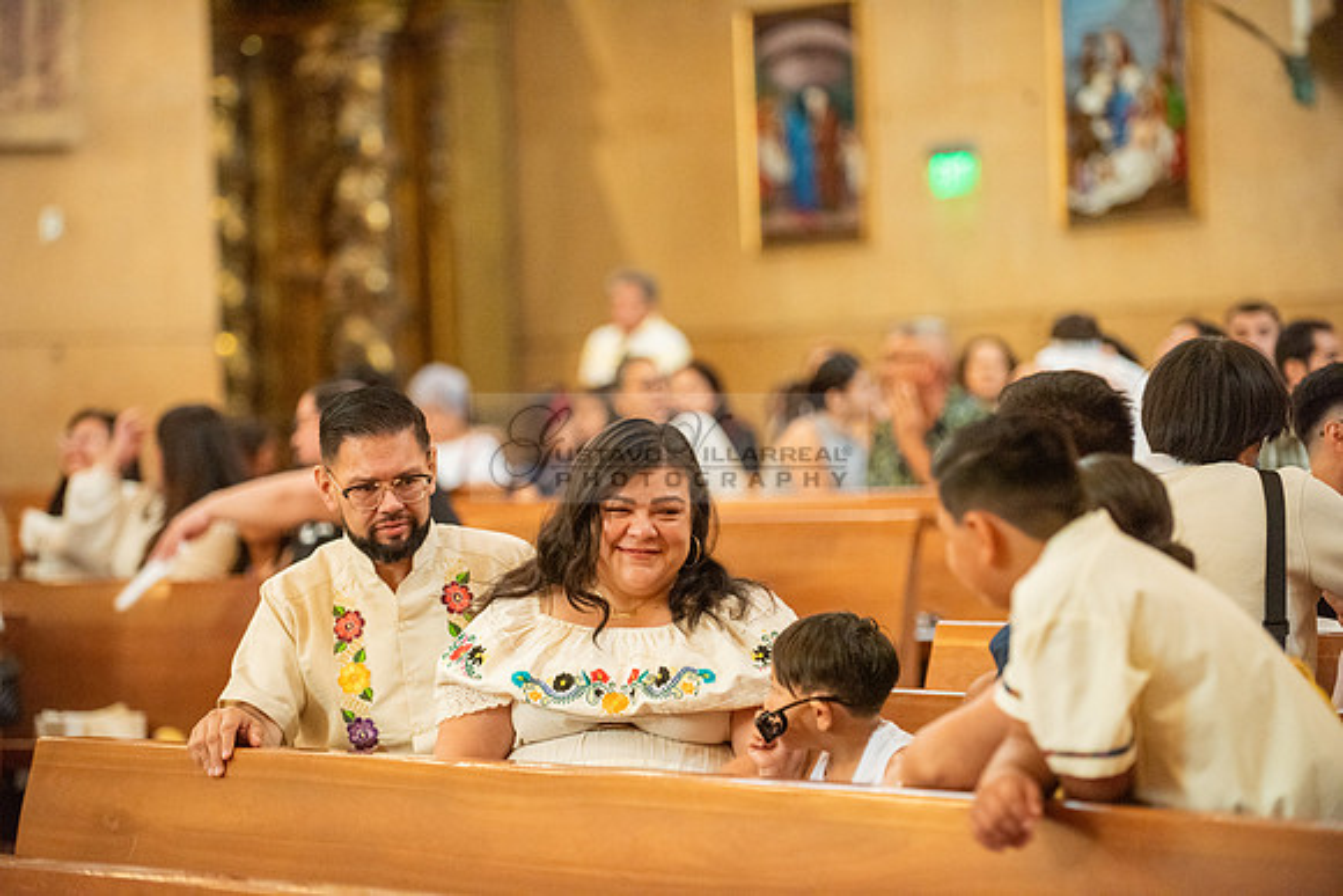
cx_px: 672
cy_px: 448
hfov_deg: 14.7
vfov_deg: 9.8
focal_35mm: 140
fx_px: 5224
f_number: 2.8
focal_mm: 140
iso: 2000
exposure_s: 1/160
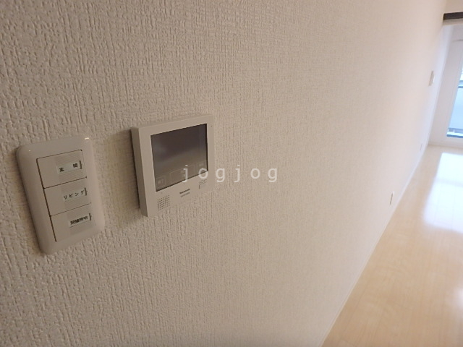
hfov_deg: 79.0
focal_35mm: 21
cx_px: 232
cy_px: 174
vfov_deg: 63.4
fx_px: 281
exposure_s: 1/30
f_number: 3.5
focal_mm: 3.7
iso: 250
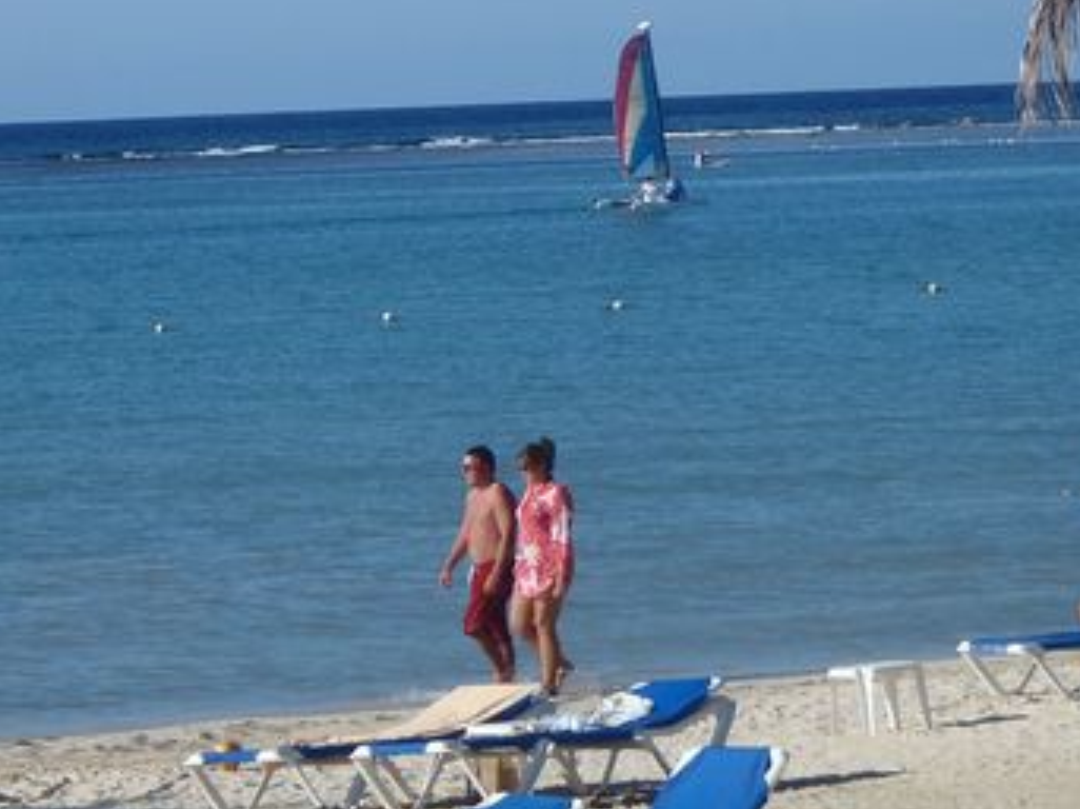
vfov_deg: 7.7
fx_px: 6017
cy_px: 79
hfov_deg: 10.3
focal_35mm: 193
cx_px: 401
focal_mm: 18.46
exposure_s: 1/100
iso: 125
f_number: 14
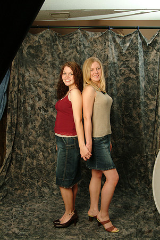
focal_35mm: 42
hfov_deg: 32.0
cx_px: 80
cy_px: 120
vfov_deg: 46.4
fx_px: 279
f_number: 13
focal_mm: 28
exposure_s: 1/125
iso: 400
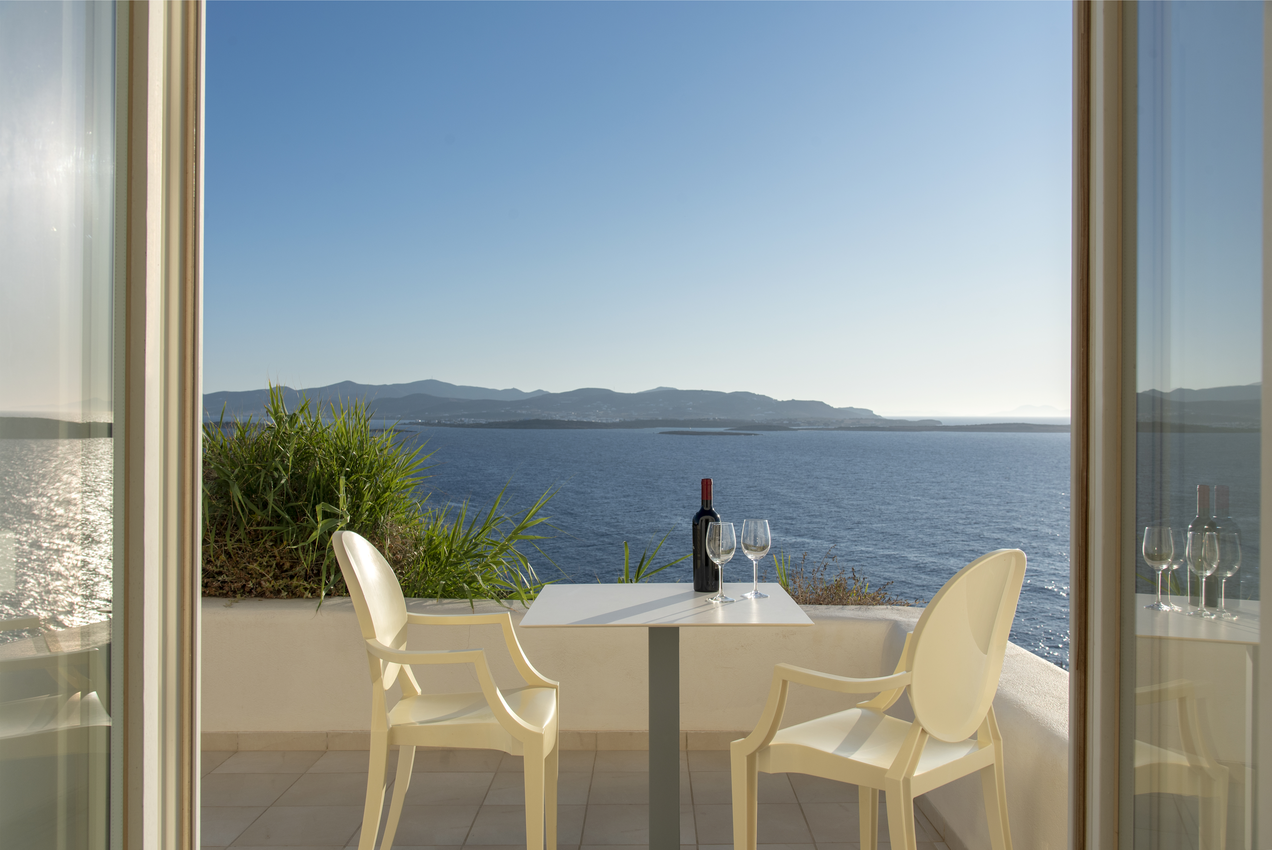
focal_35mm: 31
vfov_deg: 42.4
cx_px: 636
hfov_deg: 60.3
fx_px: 1096
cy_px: 425
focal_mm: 31
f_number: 9
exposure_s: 1/500
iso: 160
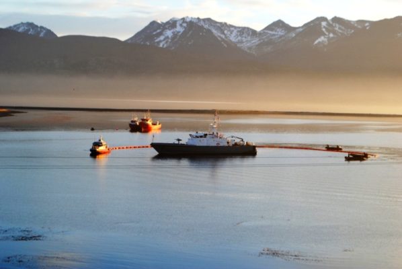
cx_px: 201
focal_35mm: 82
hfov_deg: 24.6
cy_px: 134
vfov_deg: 16.6
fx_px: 922
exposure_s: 1/100
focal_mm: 55
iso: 200
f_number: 8
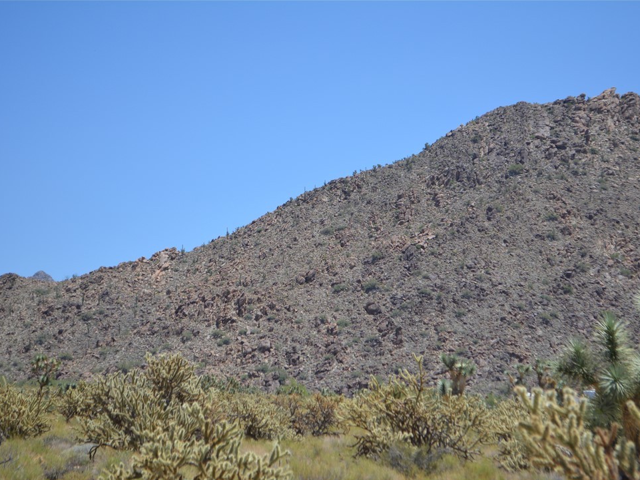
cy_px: 240
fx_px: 1656
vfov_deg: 16.5
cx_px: 349
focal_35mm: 90
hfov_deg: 21.9
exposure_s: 1/1600
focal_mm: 55
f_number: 6.3
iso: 400
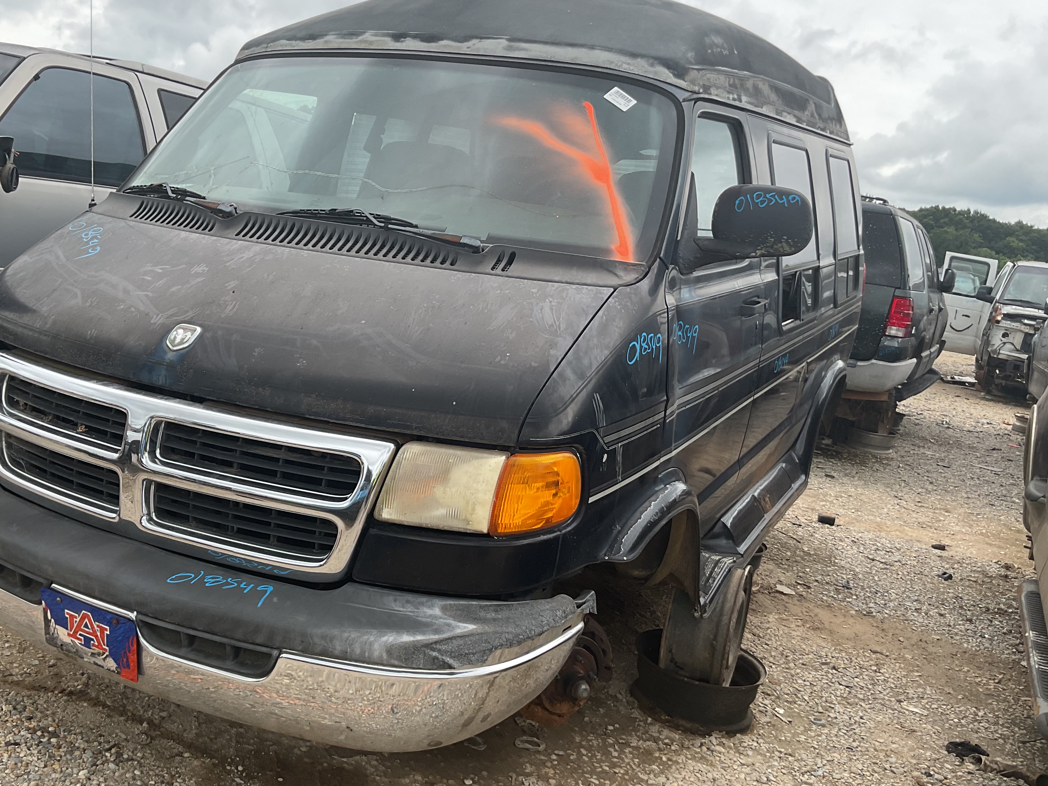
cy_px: 392
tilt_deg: -8.8
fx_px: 1060
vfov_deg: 40.7
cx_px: 445
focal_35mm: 35
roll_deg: -7.3
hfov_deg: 52.4
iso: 16
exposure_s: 1/562
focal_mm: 3
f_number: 1.8
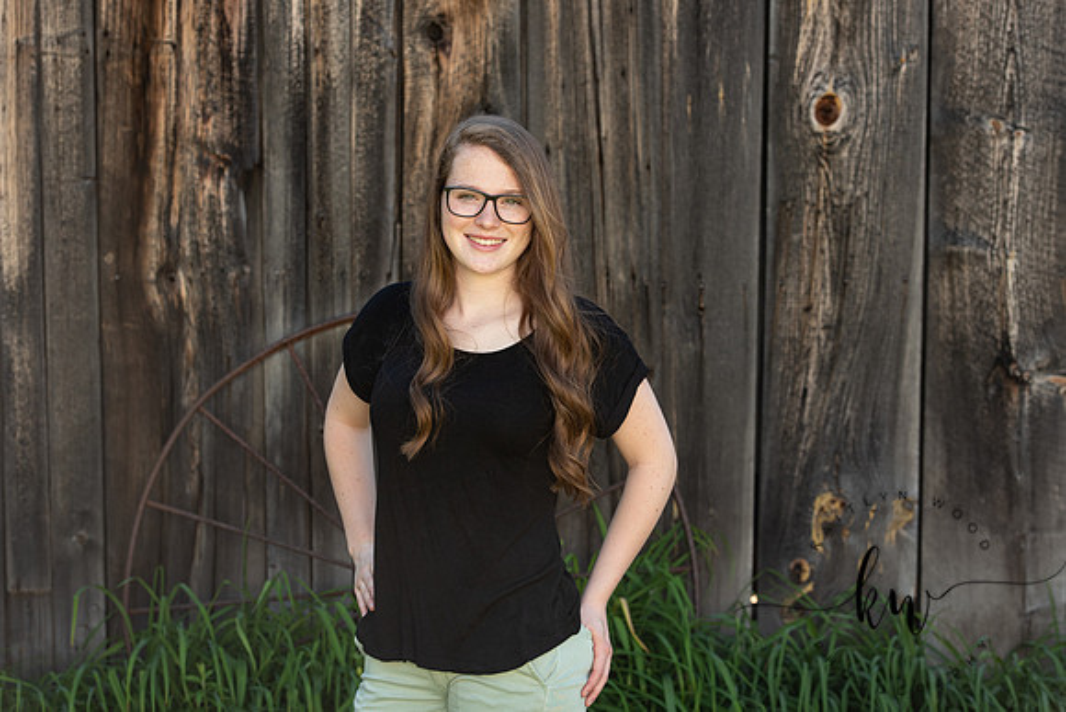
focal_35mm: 94
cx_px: 533
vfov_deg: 14.5
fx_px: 2794
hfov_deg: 21.6
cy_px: 356
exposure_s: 1/200
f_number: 5.6
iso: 400
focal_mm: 92
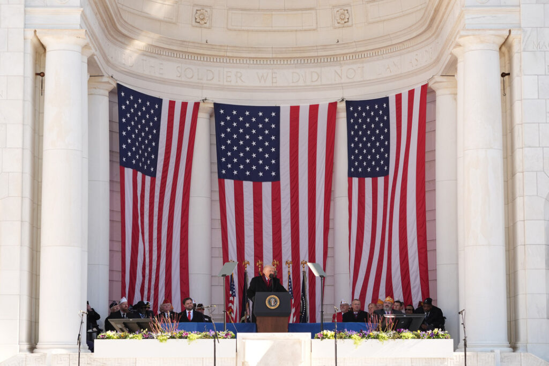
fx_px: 1525
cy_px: 183
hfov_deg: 20.4
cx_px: 274
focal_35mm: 100
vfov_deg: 13.7
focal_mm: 100
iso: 640
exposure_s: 1/1250
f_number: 4.5
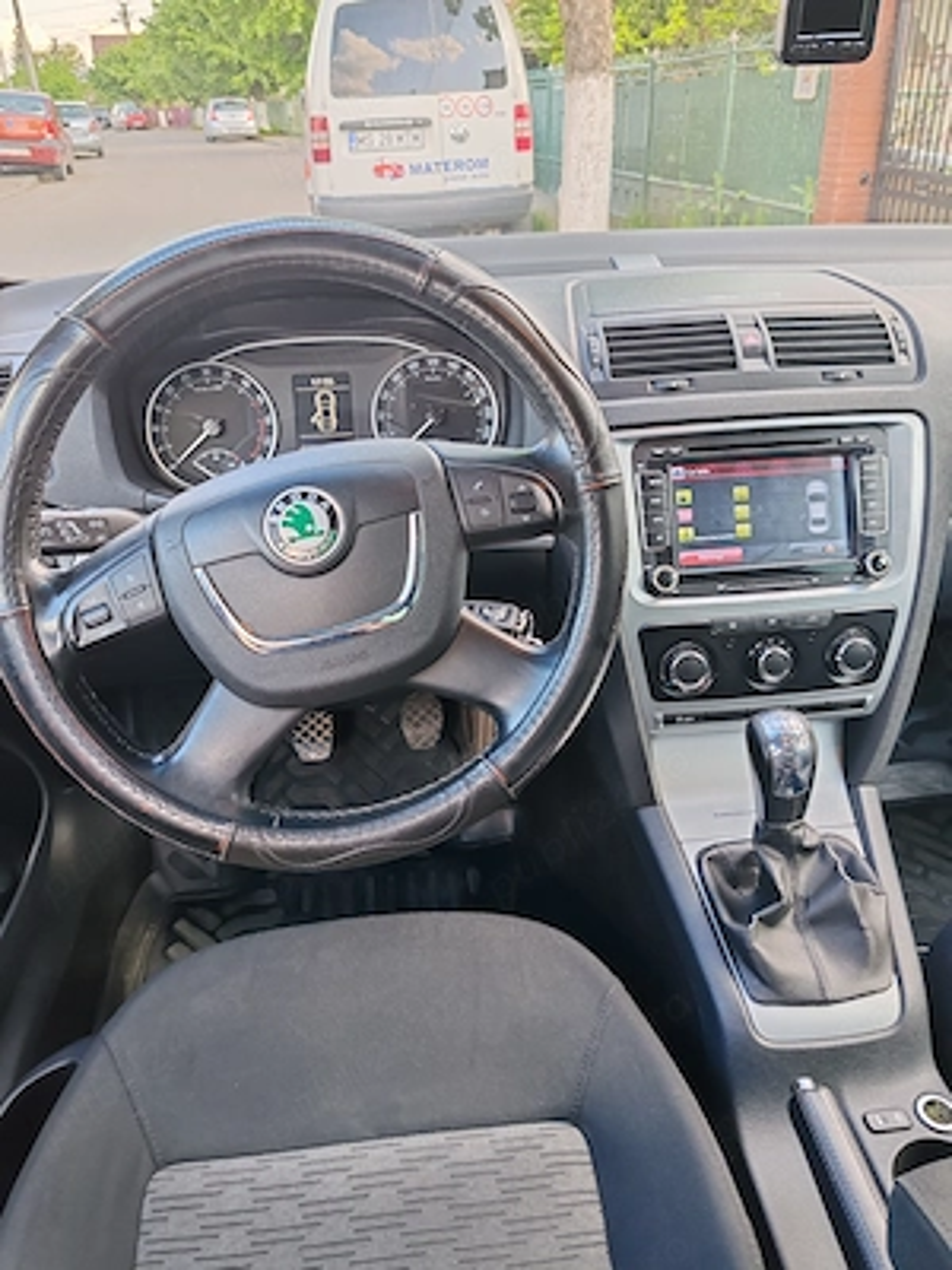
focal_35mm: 27
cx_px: 476
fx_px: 990
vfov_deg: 65.3
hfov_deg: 51.4
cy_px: 635
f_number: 1.9
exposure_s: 1/100
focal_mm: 6.12
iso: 640
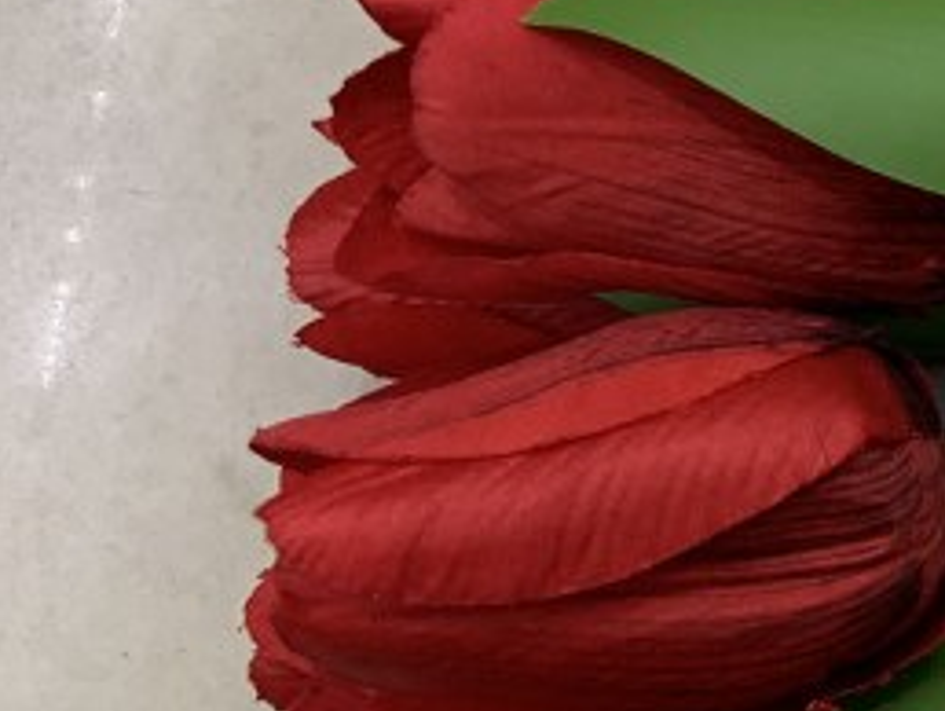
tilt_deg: -76.6
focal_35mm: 103
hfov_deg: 16.1
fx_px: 2814
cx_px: 1711
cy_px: 242
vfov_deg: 14.4
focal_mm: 4.25
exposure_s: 1/121
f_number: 1.8
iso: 80
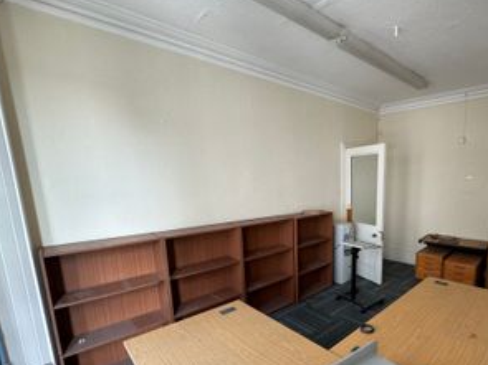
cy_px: 225
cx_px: 319
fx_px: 268
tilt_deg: -9.8
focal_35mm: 19
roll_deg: +1.1
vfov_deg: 67.7
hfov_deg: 82.2
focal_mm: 2.22
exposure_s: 1/99
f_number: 2.2
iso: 250
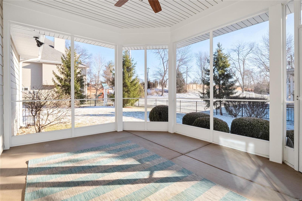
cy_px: 100
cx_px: 151
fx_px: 134
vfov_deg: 73.7
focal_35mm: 16
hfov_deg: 96.7
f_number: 8
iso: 400
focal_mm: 8
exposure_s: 1/100
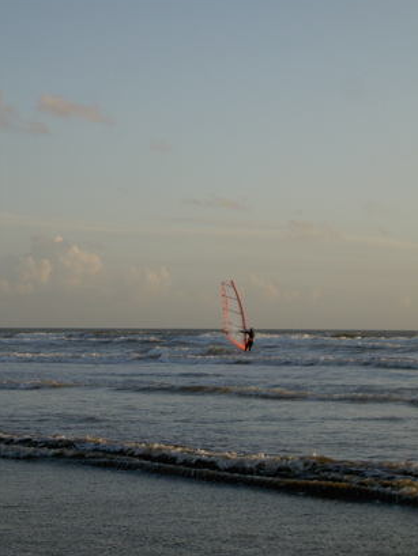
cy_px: 264
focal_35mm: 112
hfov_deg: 13.2
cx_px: 227
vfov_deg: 17.6
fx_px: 1802
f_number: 4.9
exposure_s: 1/160
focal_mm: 16.8
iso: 50
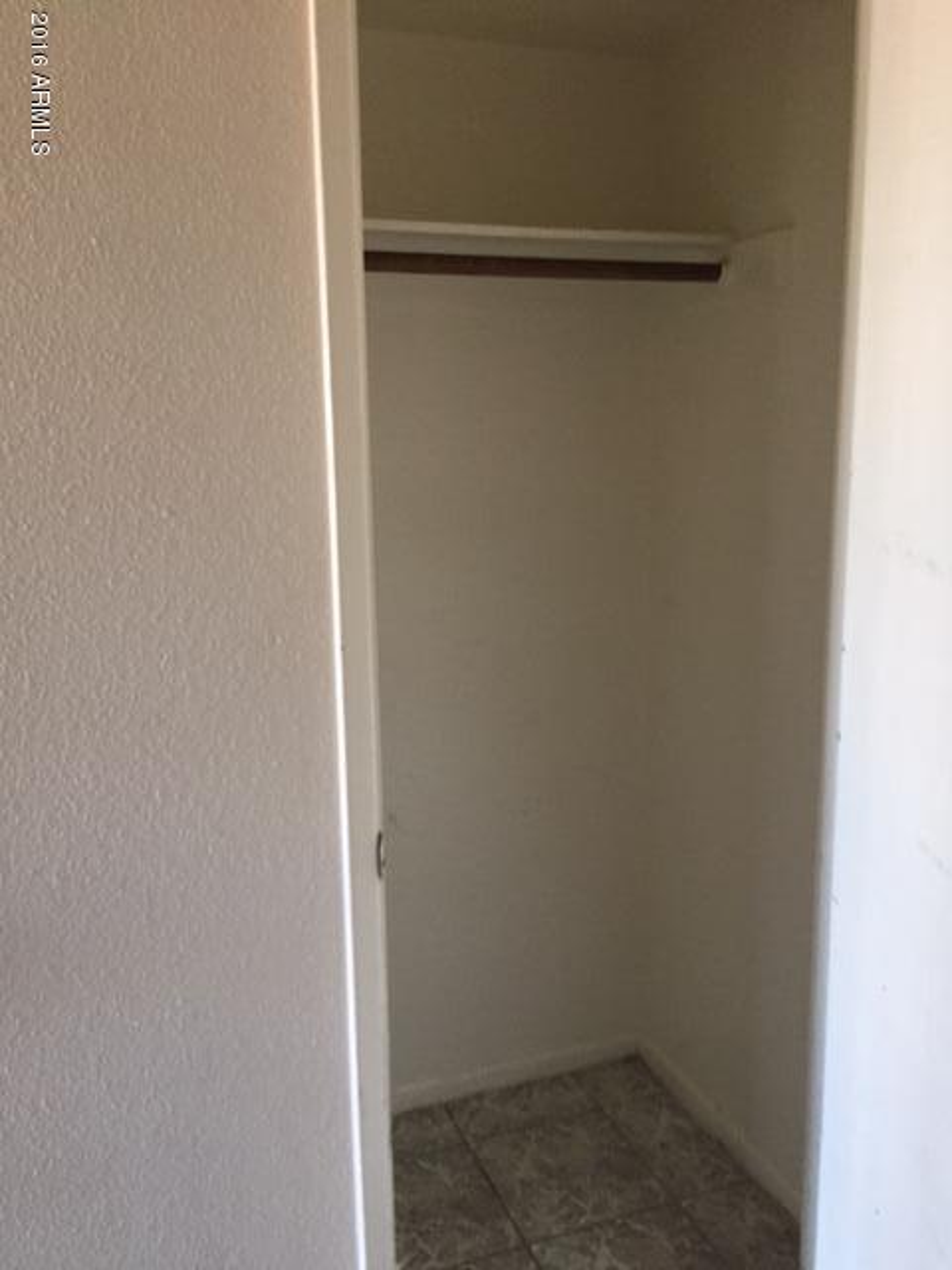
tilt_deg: -11.5
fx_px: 1063
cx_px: 476
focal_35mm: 29
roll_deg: +1.0
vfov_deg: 61.7
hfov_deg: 48.2
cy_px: 635
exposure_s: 1/30
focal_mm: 4.15
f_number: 2.2
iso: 160
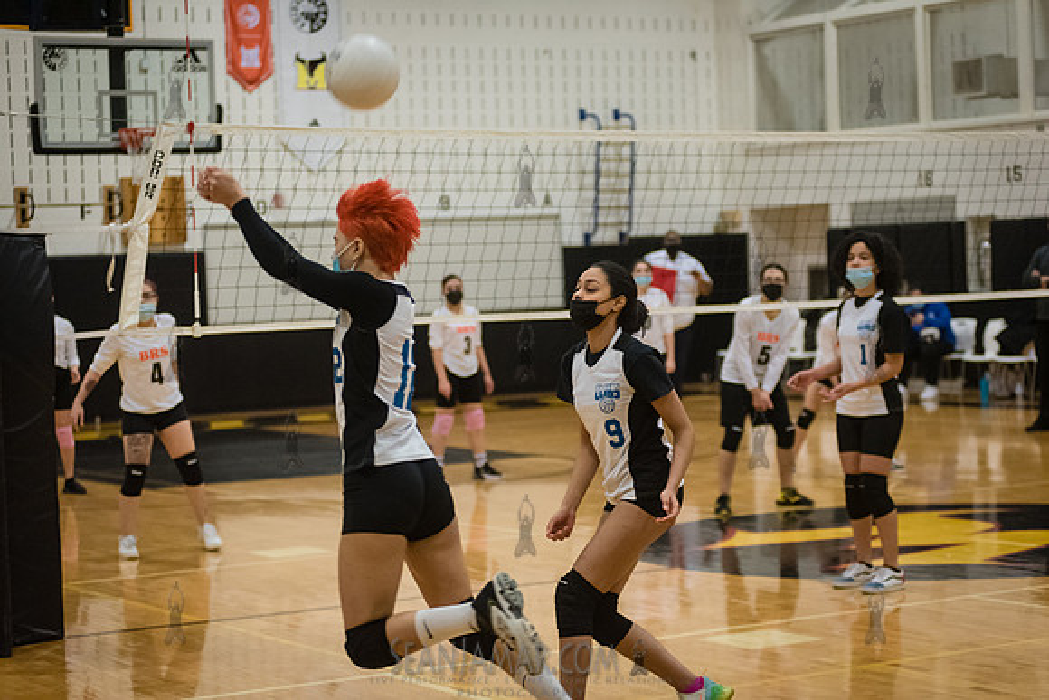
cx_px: 524
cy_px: 350
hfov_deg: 25.4
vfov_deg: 17.1
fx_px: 2332
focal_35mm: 80
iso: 5000
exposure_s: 1/400
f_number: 3.2
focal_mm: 80
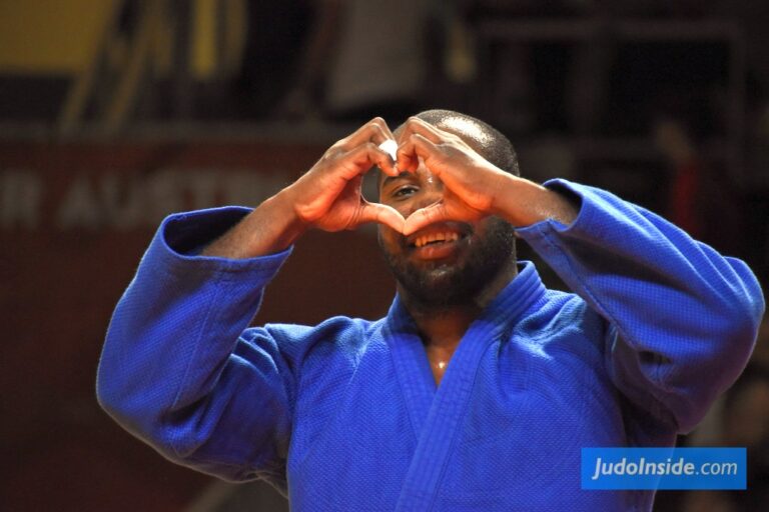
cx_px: 384
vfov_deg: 3.3
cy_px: 256
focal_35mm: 420
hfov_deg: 4.9
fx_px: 8971
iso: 3200
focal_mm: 280
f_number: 7.1
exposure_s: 1/400
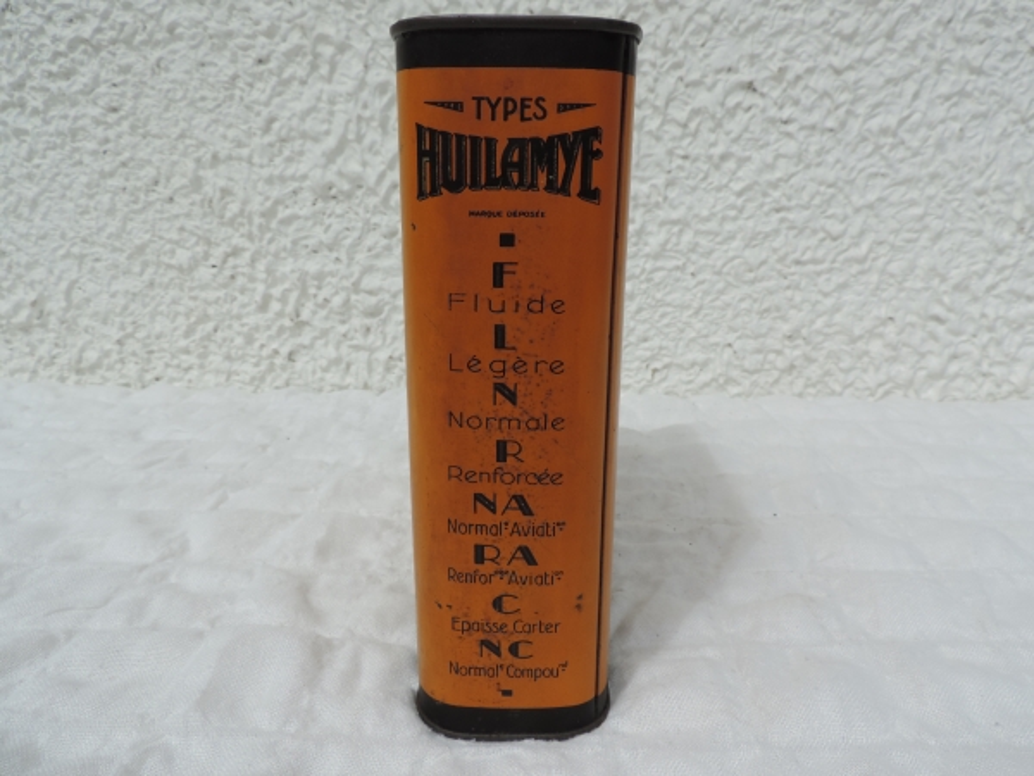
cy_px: 388
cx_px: 517
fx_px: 717
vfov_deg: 56.8
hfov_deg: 71.6
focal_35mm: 24
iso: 80
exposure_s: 1/1600
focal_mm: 4.3
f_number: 3.7
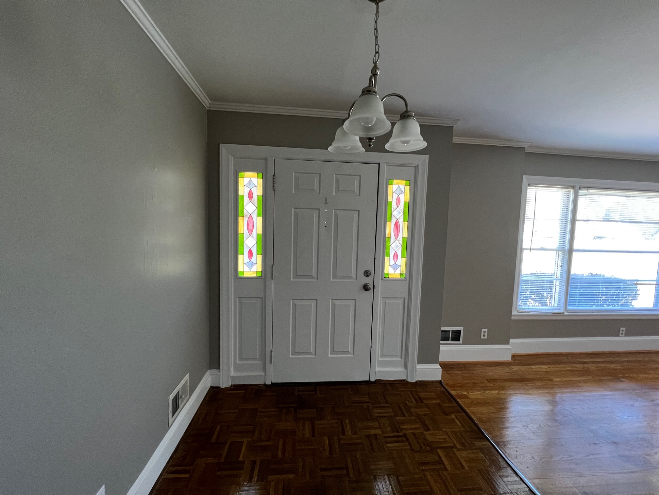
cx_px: 330
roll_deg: -1.6
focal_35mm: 13
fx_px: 247
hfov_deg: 106.2
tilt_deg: -5.1
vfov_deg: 89.9
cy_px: 248
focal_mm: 1.57
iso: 250
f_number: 1.8
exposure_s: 1/66
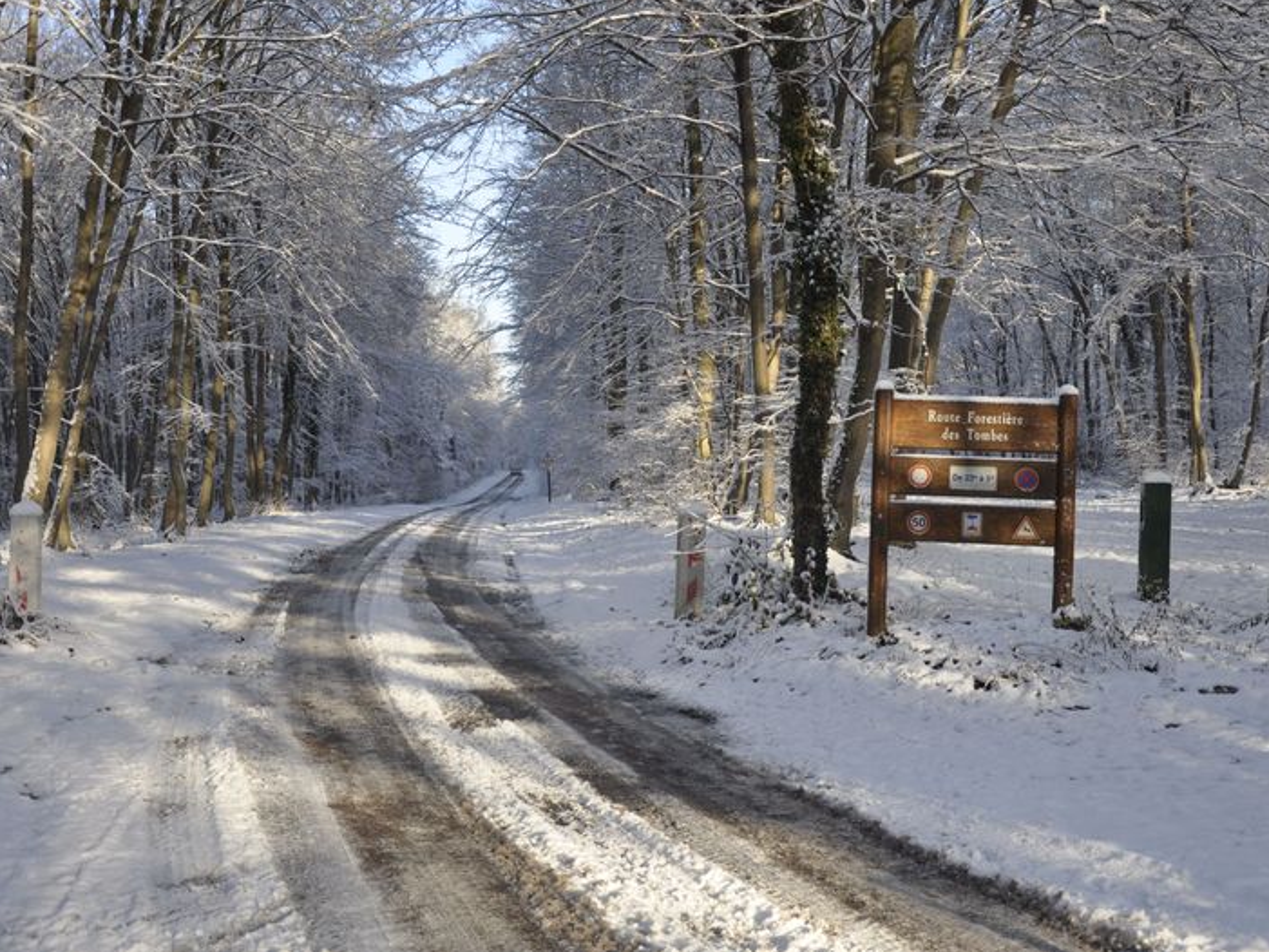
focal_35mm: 46
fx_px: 1687
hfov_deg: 41.2
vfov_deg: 31.5
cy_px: 475
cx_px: 664
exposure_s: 1/500
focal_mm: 28
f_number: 4
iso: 200
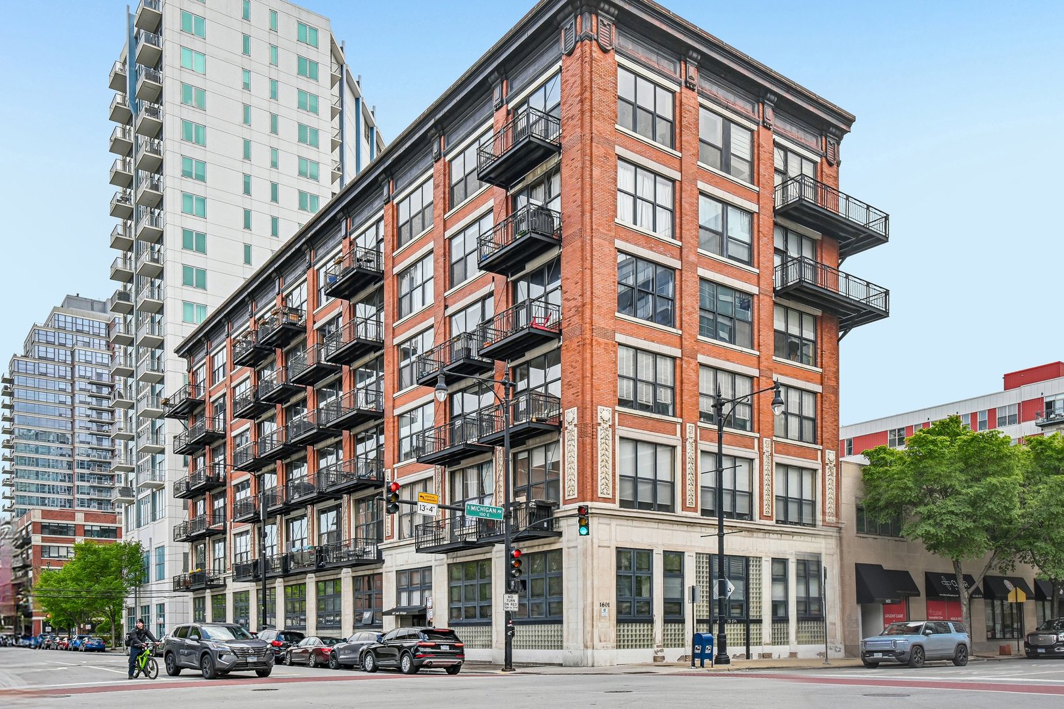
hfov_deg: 61.9
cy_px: 354
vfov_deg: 43.6
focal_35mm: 30
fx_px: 887
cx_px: 532
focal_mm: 20
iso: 100
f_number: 8
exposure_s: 1/125
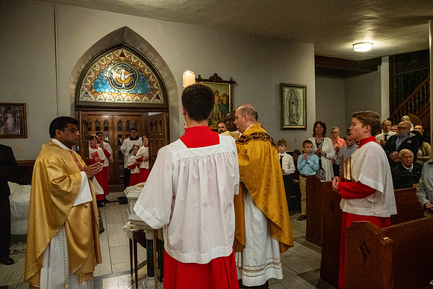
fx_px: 289
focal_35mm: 24
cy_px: 144
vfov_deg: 53.2
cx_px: 216
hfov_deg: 73.7
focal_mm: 24
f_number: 6.3
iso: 5000
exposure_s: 1/60
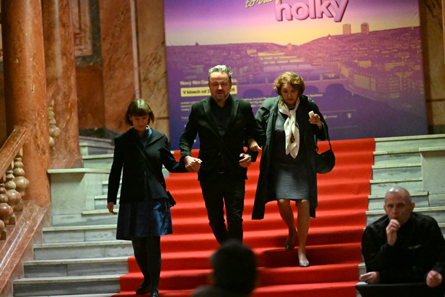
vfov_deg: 10.2
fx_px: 1669
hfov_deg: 15.2
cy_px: 148
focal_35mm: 135
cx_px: 222
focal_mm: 135
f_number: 2.8
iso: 25600
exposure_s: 1/320
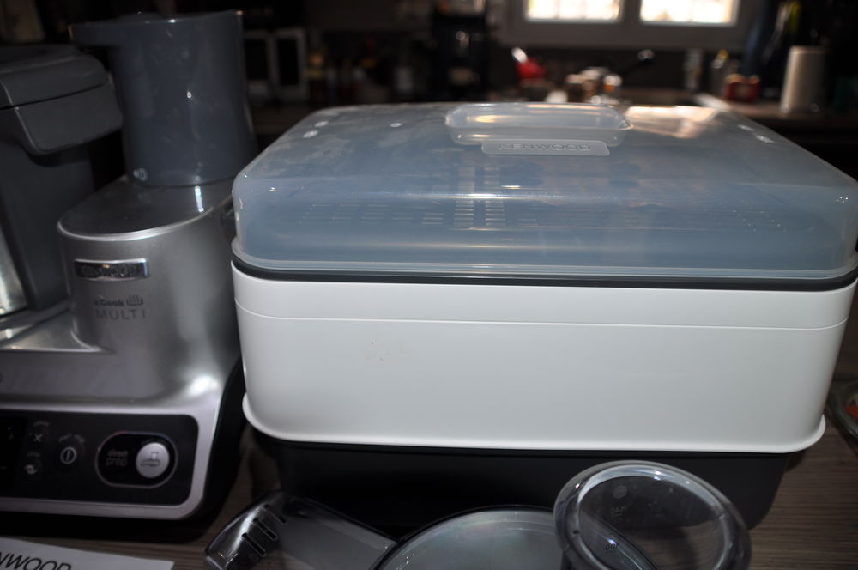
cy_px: 285
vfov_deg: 47.8
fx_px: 643
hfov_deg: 67.4
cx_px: 429
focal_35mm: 27
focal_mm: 18
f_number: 3.5
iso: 200
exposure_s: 1/60
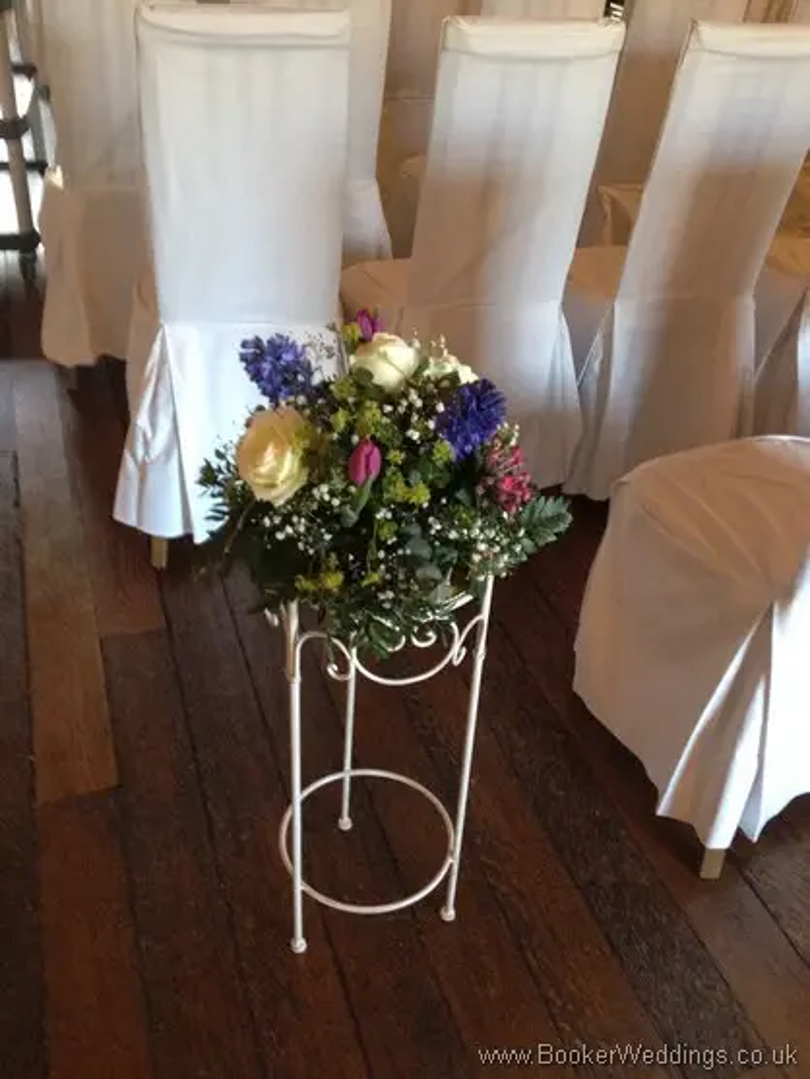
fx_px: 1092
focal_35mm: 35
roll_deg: -5.0
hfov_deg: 40.7
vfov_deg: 52.6
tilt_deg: -34.7
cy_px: 540
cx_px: 405
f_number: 2.4
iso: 250
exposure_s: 1/20
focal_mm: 4.28
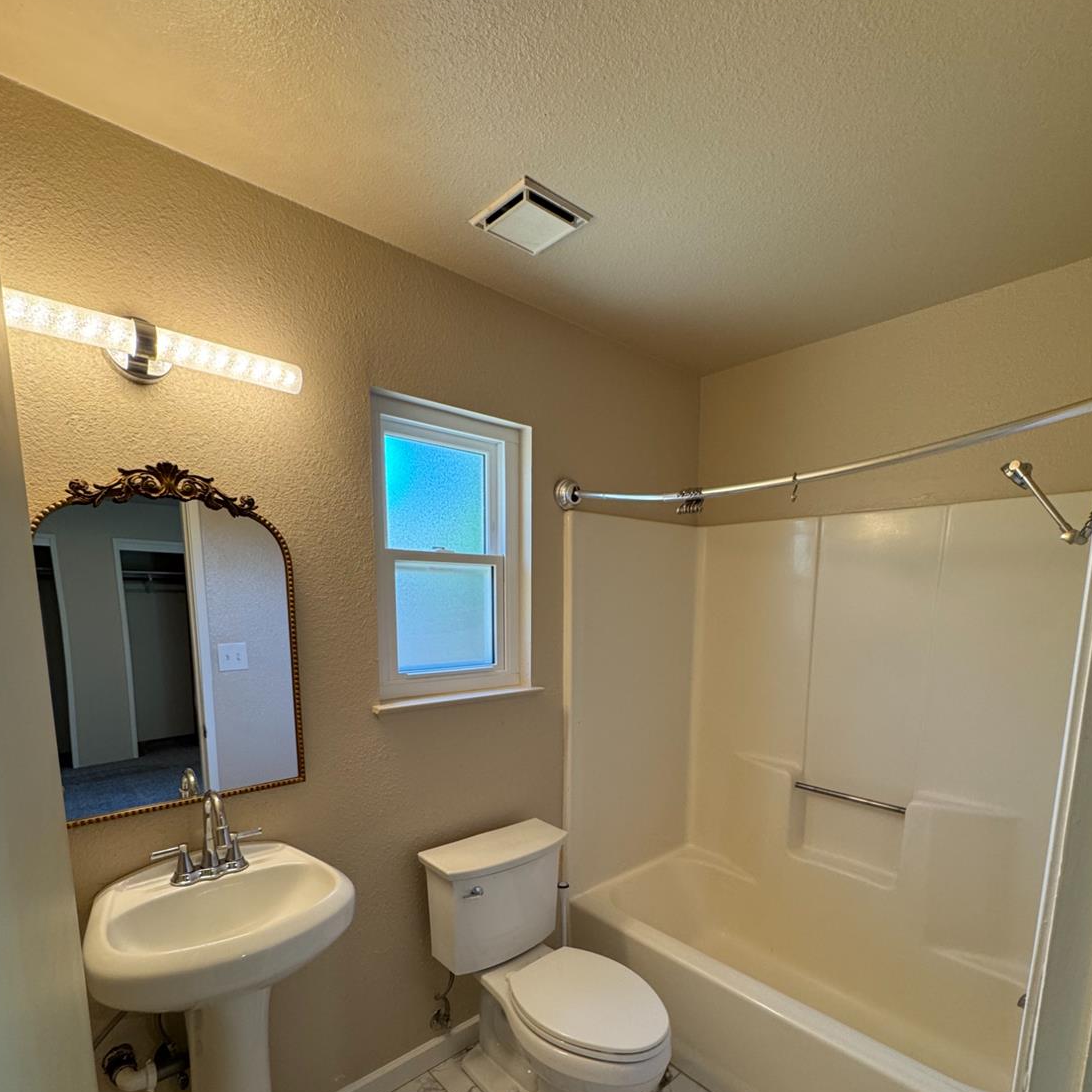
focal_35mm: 17
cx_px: 540
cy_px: 688
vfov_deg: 82.2
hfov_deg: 84.0
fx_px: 607
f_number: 2.2
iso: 200
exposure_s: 1/120
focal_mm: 2.22
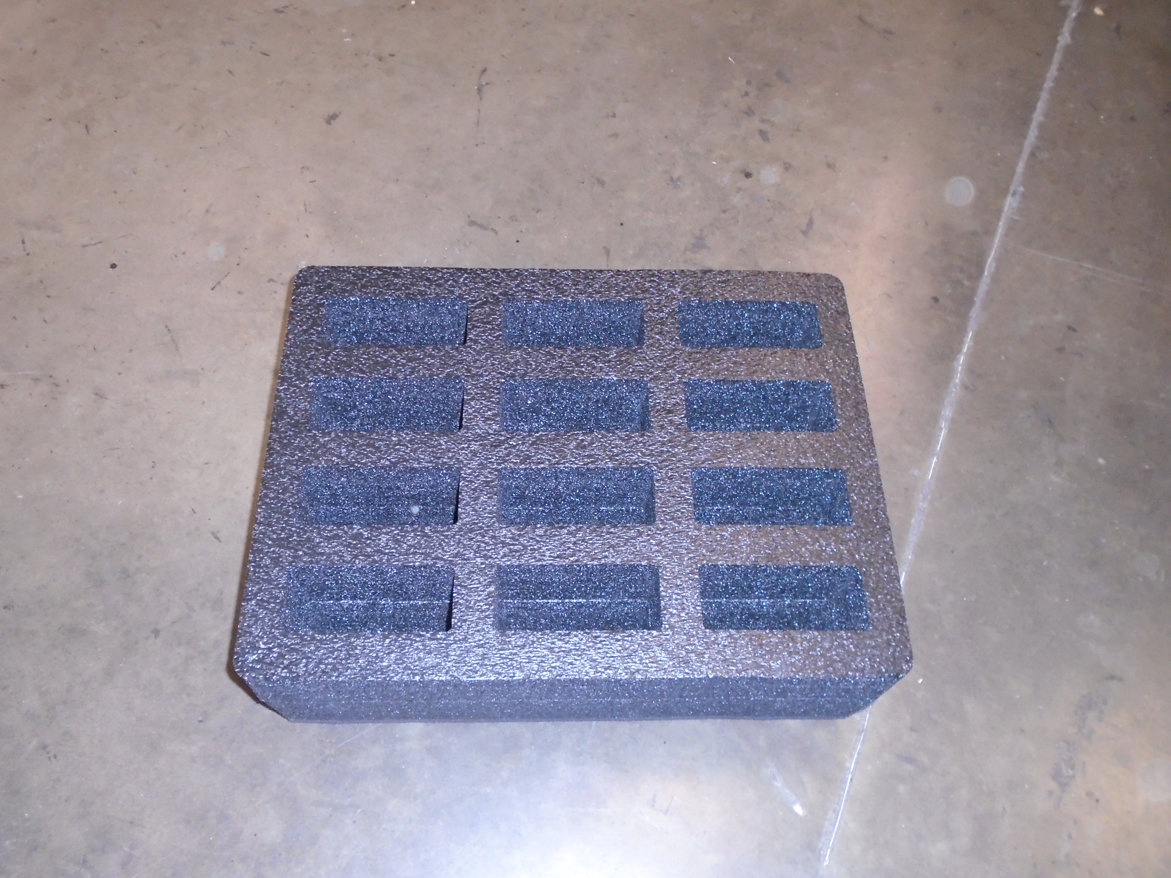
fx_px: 1049
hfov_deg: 58.4
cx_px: 586
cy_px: 439
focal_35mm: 31
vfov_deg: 45.4
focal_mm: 5.5
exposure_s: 1/40
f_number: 3.5
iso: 400
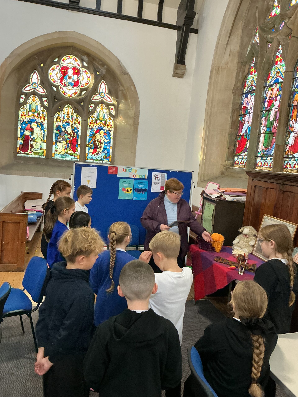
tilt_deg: -7.6
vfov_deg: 61.7
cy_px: 198
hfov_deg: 48.2
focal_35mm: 29
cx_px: 149
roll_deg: -4.0
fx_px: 333
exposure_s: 1/60
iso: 250
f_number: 1.8
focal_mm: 3
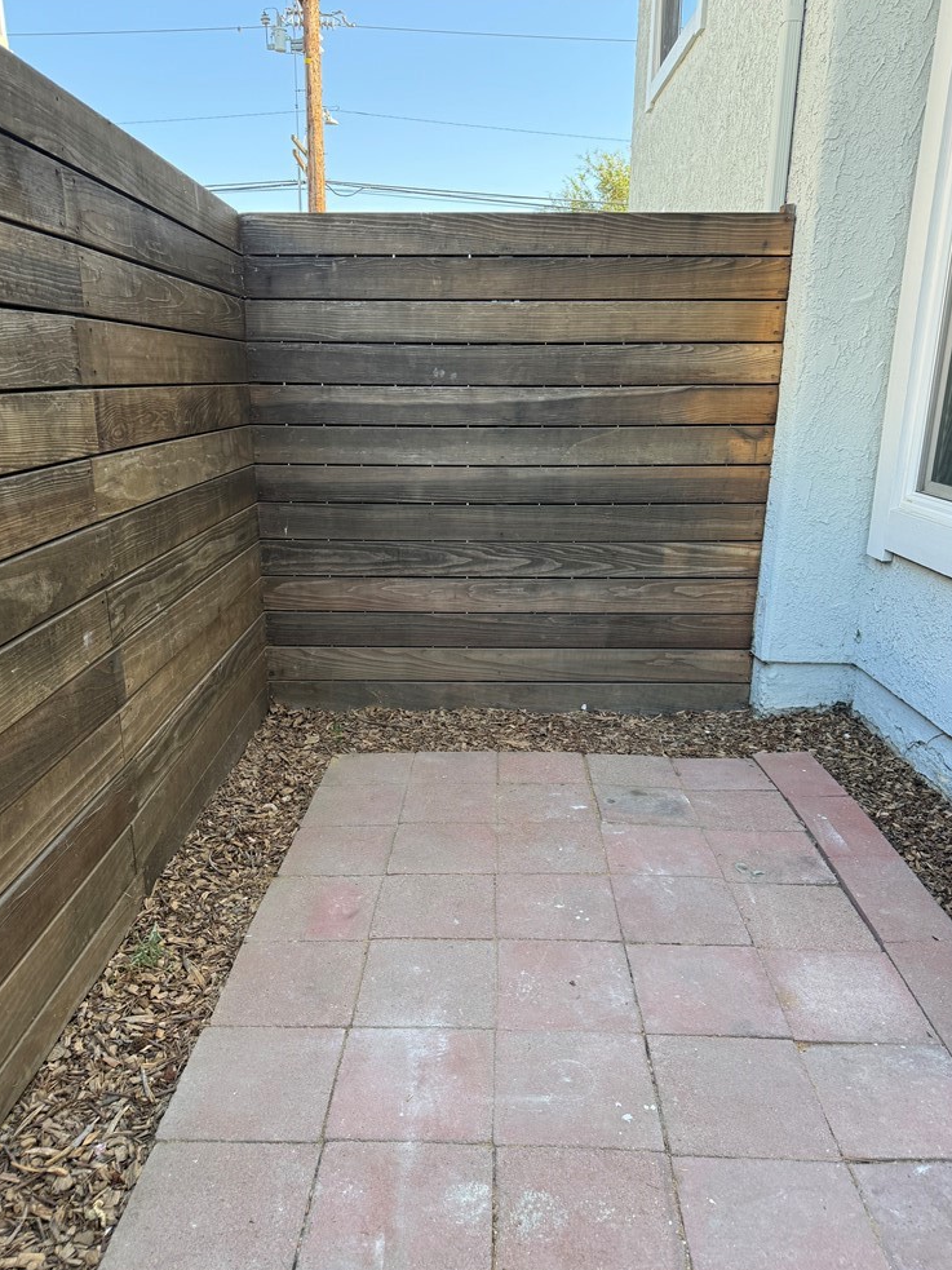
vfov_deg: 69.4
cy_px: 649
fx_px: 917
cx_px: 466
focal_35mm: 25
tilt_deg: -14.6
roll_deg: -0.4
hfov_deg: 54.9
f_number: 1.78
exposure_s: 1/381
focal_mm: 6.76
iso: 100
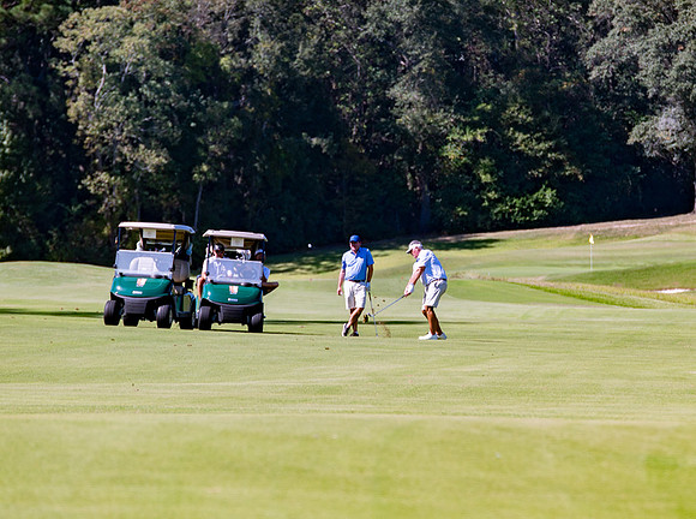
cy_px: 273
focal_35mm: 386
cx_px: 475
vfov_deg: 3.8
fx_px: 7749
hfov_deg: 5.1
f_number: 4
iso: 100
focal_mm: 200
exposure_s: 1/1000
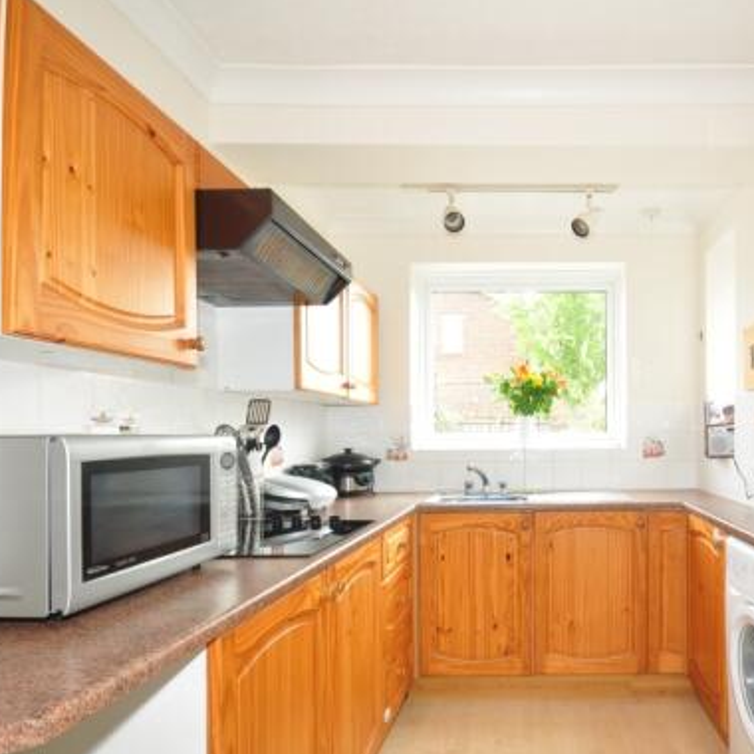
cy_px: 425
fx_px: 542
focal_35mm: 22
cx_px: 526
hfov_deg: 66.9
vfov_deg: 69.3
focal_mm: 10
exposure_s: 1/10
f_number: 7.1
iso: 200
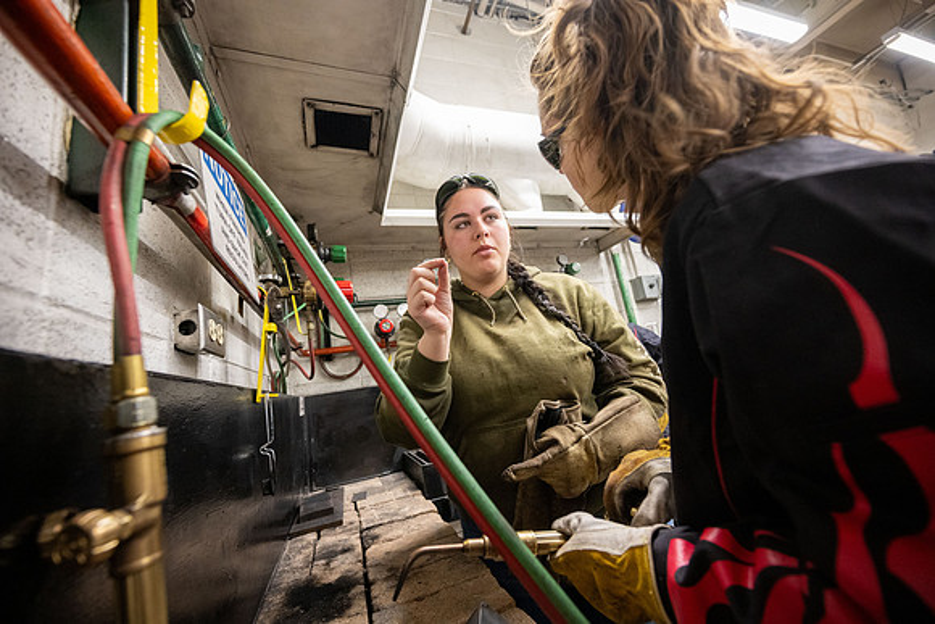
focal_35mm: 14
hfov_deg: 104.2
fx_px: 364
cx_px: 468
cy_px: 312
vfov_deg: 81.2
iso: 2500
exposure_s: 1/100
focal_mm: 14
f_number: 4
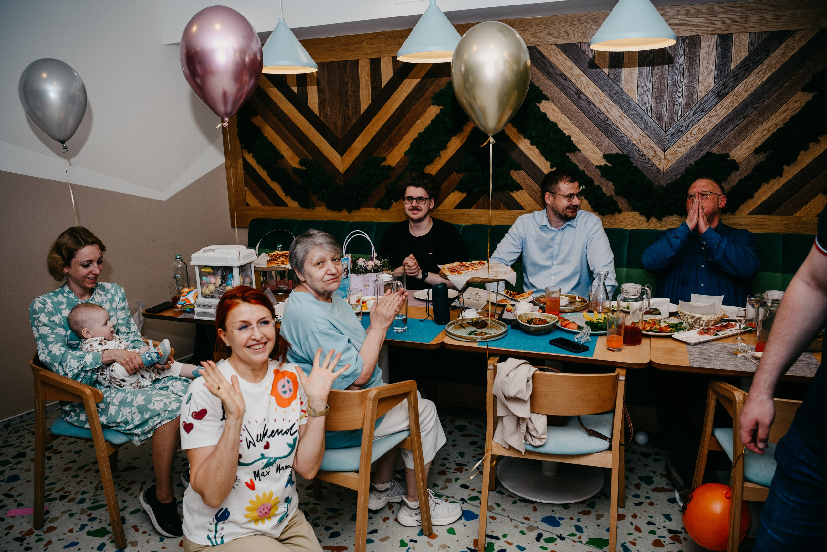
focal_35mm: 26
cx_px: 414
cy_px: 276
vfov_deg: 50.2
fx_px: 589
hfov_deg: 70.1
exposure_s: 1/160
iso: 160
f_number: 3.2
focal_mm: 24
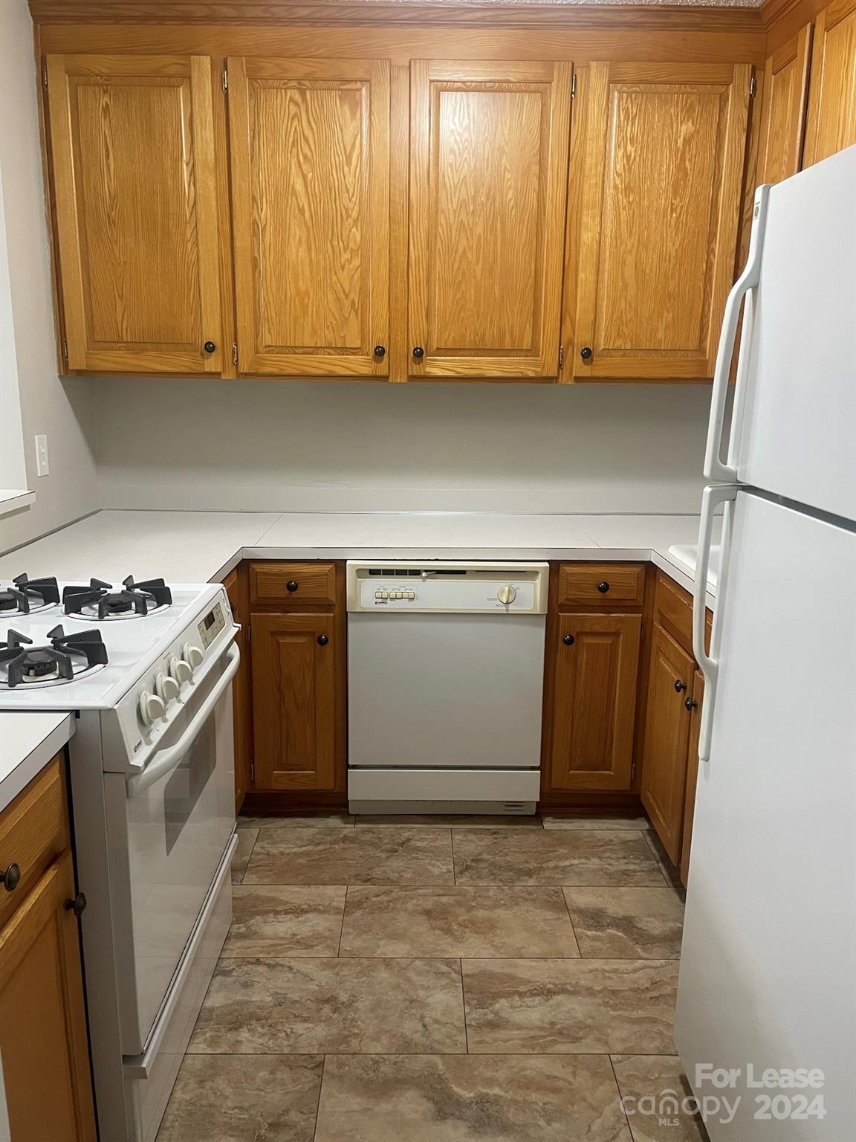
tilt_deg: -11.9
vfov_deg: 67.3
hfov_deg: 53.1
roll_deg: -0.6
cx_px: 428
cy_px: 571
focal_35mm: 26
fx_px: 857
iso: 250
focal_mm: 4.2
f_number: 1.6
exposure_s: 1/60
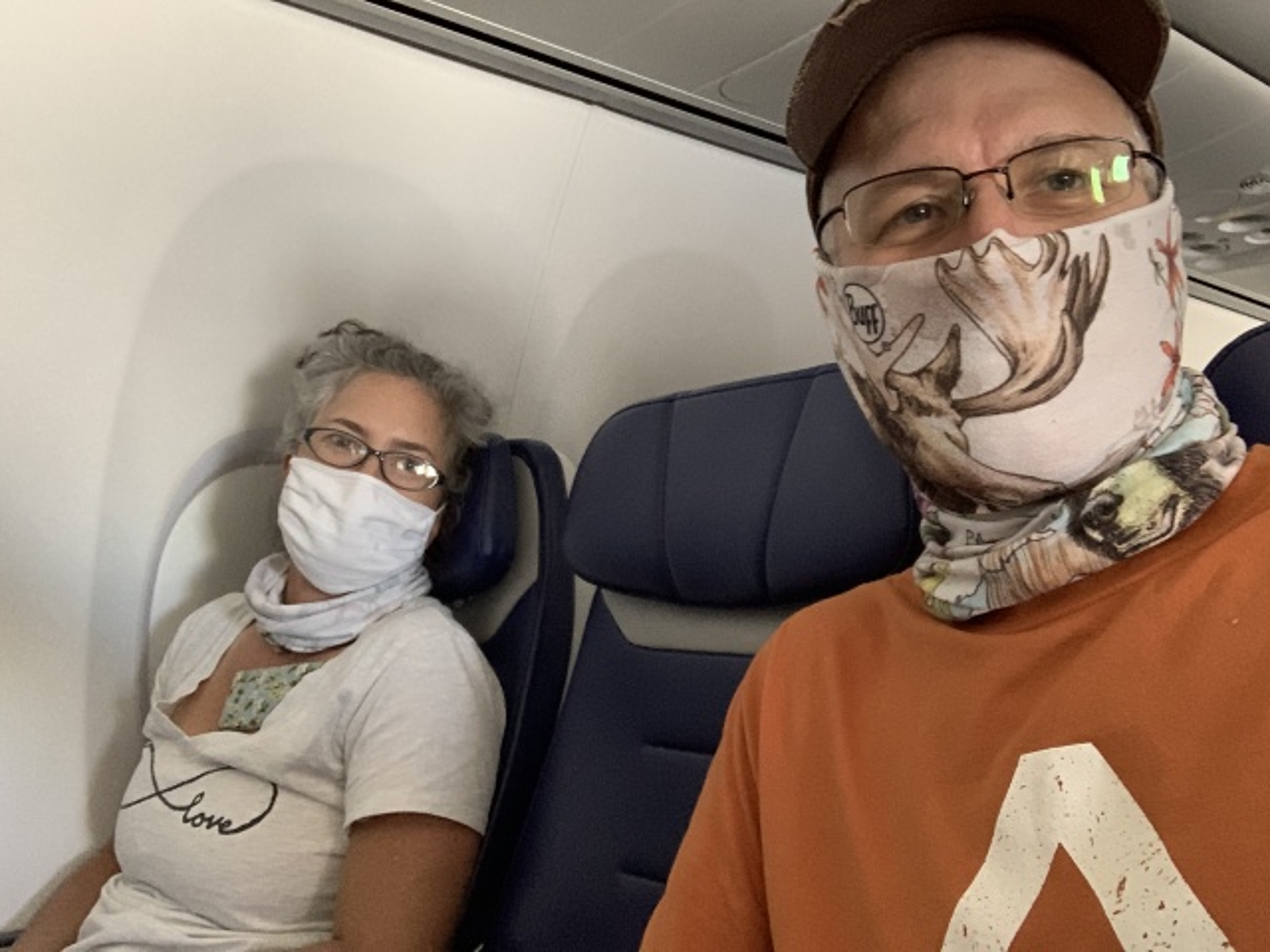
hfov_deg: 56.8
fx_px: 1174
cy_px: 476
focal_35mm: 32
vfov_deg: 44.2
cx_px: 635
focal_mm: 2.87
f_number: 2.2
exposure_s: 1/33
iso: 320
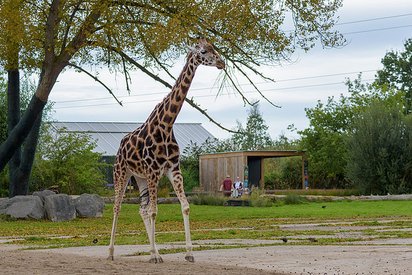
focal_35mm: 175
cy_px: 138
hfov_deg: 11.8
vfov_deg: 7.9
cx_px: 197
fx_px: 1998
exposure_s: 1/1250
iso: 400
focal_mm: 98
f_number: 4.8
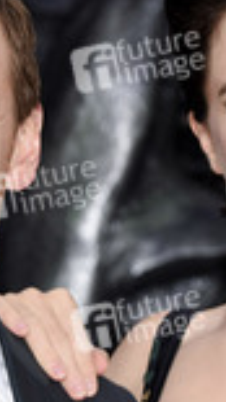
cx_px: 68
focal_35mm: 640
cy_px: 257
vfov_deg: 3.4
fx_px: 6829
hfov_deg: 1.9
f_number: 5.6
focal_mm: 210
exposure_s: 1/250
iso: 640
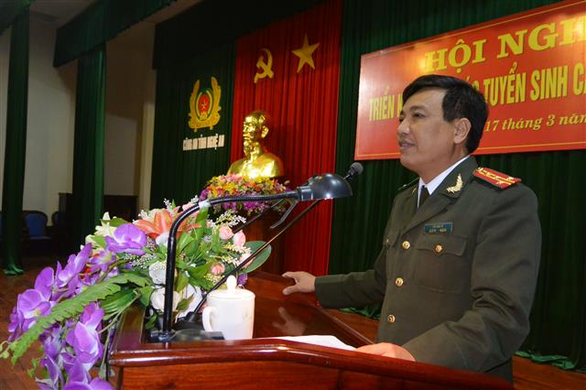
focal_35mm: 30
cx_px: 293
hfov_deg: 62.0
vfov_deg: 43.6
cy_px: 195
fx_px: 488
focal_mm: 11.4
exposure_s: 1/60
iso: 900
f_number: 3.5
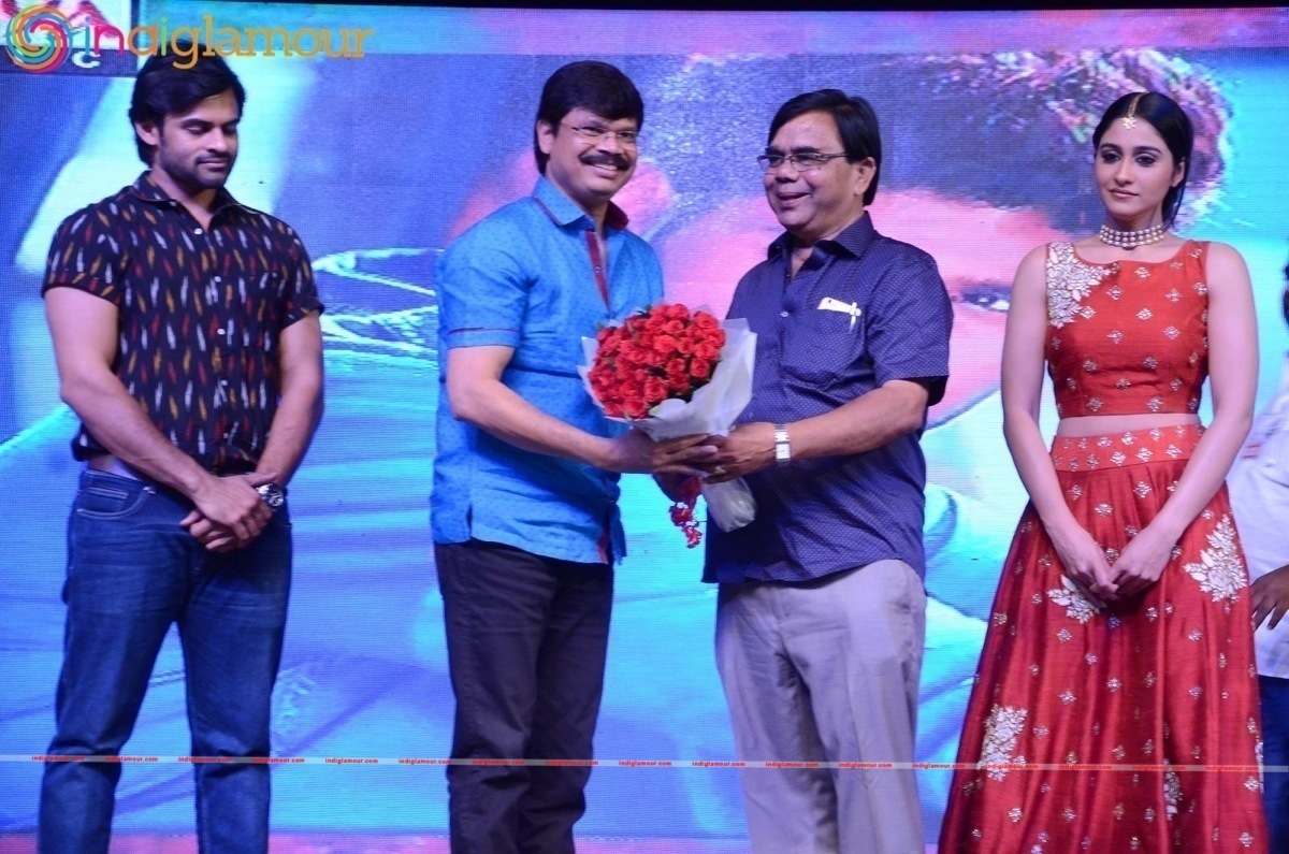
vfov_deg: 10.1
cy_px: 427
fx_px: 4824
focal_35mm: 135
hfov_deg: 15.2
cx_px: 644
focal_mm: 90
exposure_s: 1/125
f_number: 5.6
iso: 2500
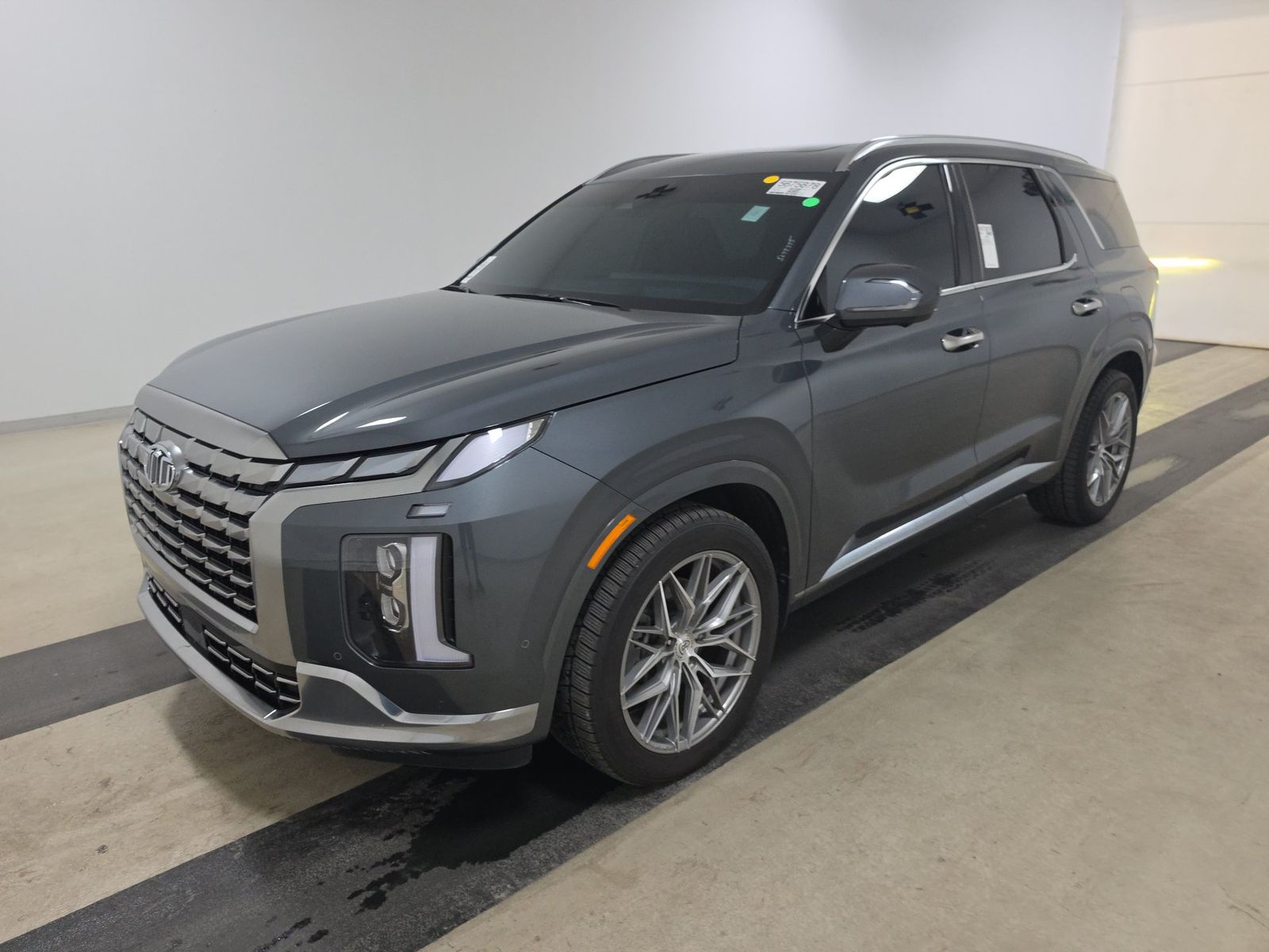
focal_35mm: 23
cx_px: 634
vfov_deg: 58.9
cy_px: 476
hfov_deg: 73.9
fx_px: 843
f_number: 1.4
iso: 169
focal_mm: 6.5
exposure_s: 1/50
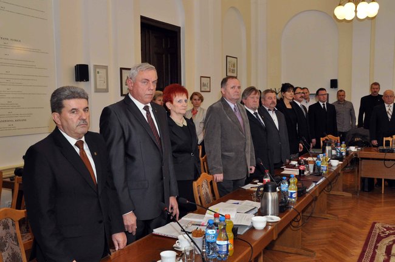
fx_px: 411
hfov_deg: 51.3
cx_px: 198
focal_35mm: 38
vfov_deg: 35.4
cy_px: 131
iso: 1250
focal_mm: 25
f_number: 13
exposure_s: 1/60
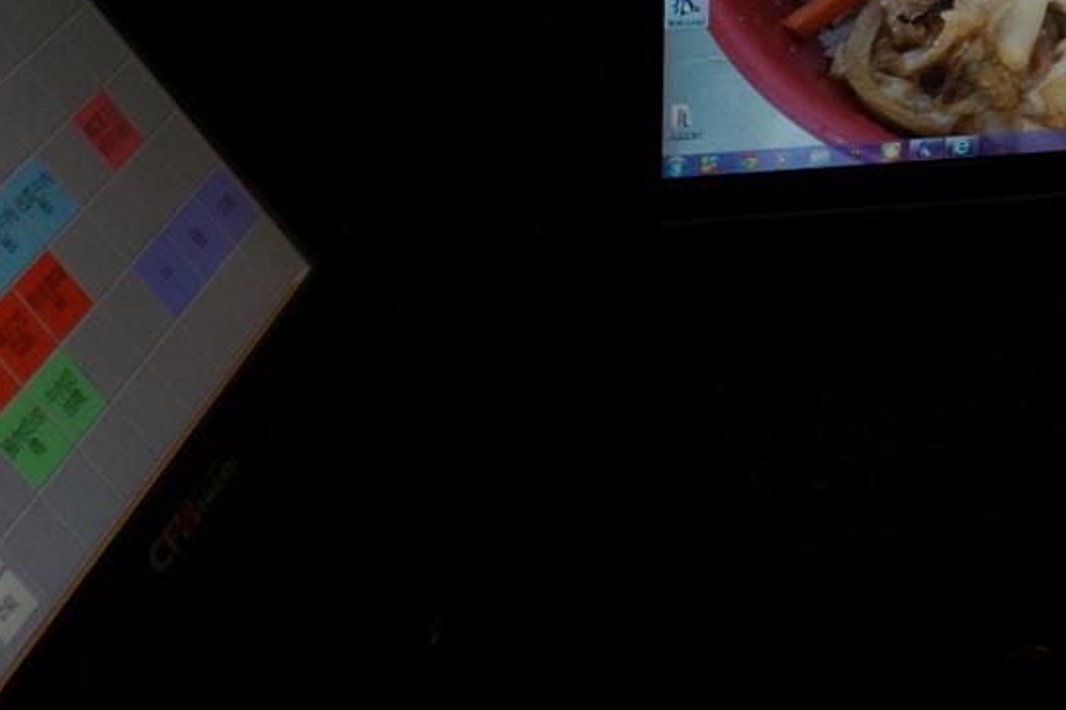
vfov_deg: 15.2
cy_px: 125
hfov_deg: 22.7
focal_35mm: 89
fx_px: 2637
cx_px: 724
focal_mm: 27
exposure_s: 1/160
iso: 800
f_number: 4.5
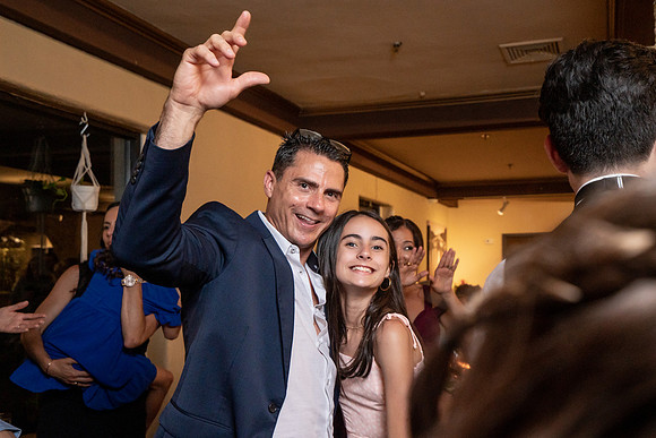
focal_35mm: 39
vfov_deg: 34.1
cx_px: 377
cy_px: 252
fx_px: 713
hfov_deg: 49.2
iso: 2000
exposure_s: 1/200
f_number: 5.6
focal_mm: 34
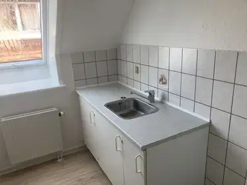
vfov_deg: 49.8
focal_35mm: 28
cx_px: 124
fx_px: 200
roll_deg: +2.6
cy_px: 92
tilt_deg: -17.6
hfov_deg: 63.4
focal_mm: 3.99
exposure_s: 1/84
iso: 80
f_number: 1.8
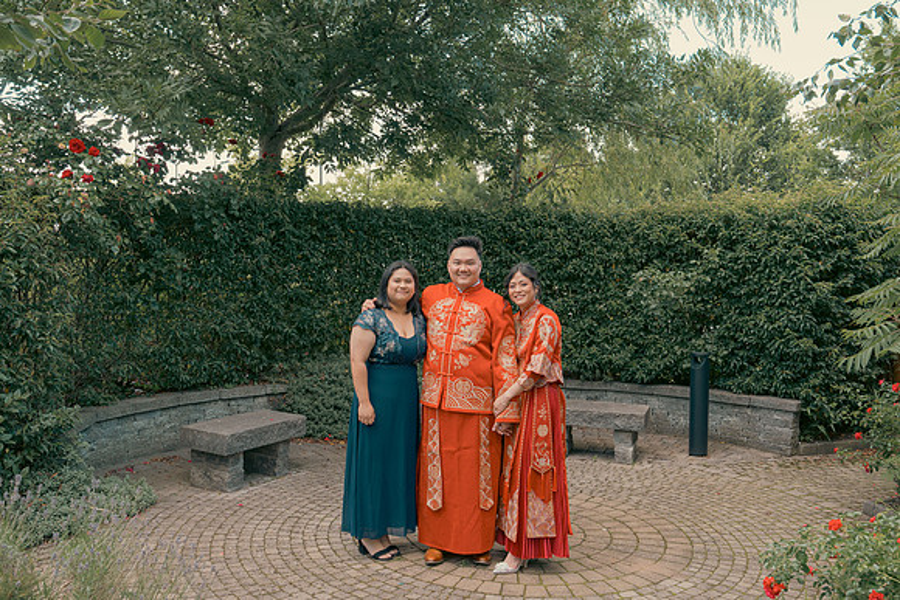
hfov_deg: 57.2
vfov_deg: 40.0
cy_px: 300
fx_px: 825
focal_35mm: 33
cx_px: 450
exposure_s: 1/160
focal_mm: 33
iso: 400
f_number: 5.6
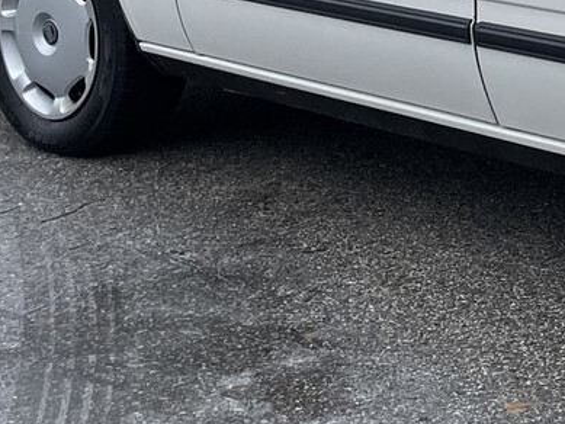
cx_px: 925
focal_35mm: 107
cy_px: -225
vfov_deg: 13.0
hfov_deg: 16.3
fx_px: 1747
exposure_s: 1/121
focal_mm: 4.2
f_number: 1.6
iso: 64
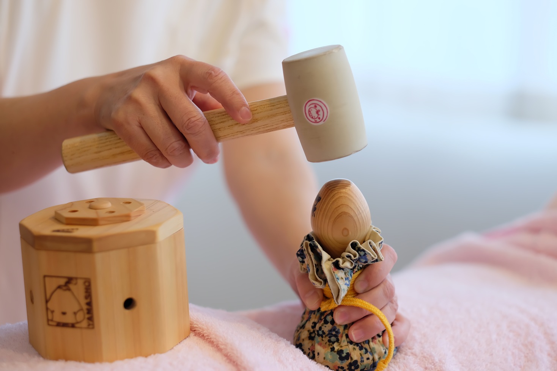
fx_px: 1300
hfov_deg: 24.2
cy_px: 186
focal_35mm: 84
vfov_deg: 16.3
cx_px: 278
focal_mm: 56
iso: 400
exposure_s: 1/140
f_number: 2
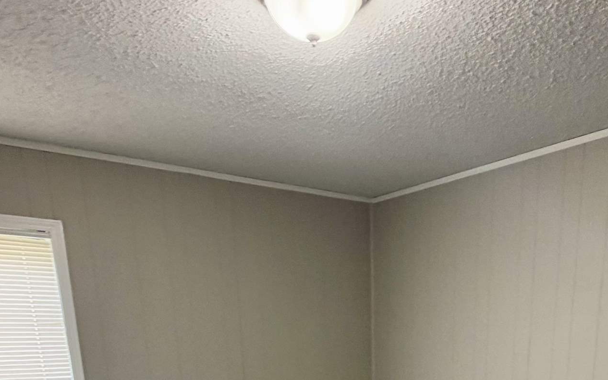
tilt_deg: -17.0
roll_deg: +0.3
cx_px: 376
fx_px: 596
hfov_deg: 53.5
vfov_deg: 28.1
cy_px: 513
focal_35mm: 36
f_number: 2.2
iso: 250
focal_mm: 2.22
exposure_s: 1/60
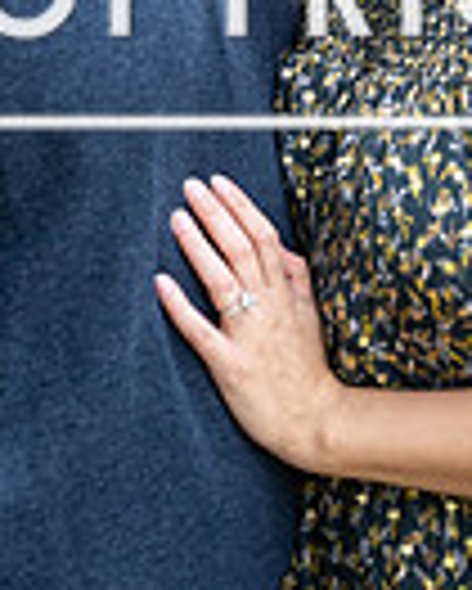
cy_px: -104
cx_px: 238
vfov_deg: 16.4
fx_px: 1971
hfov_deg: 13.7
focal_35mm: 113
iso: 160
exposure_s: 1/80
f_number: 3.2
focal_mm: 35
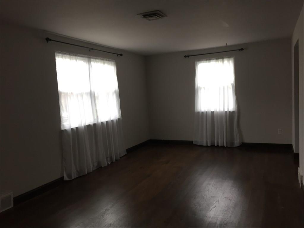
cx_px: 152
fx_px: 255
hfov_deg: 61.7
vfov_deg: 48.2
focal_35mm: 29
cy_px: 114
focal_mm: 4.15
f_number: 2.2
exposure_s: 1/30
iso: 64
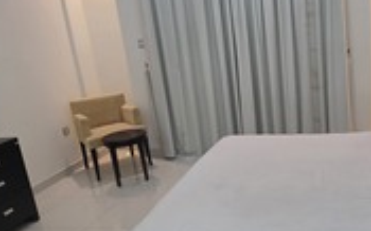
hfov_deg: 51.5
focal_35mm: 36
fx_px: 364
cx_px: 283
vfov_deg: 35.2
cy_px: 130
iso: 200
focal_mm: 2.2
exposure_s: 1/50
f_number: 1.9
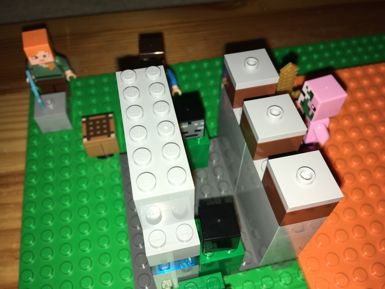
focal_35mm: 29
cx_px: 192
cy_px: 144
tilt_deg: -54.9
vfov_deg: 48.2
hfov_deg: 61.7
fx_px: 323
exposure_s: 1/167
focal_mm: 4.15
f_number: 2.2
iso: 25
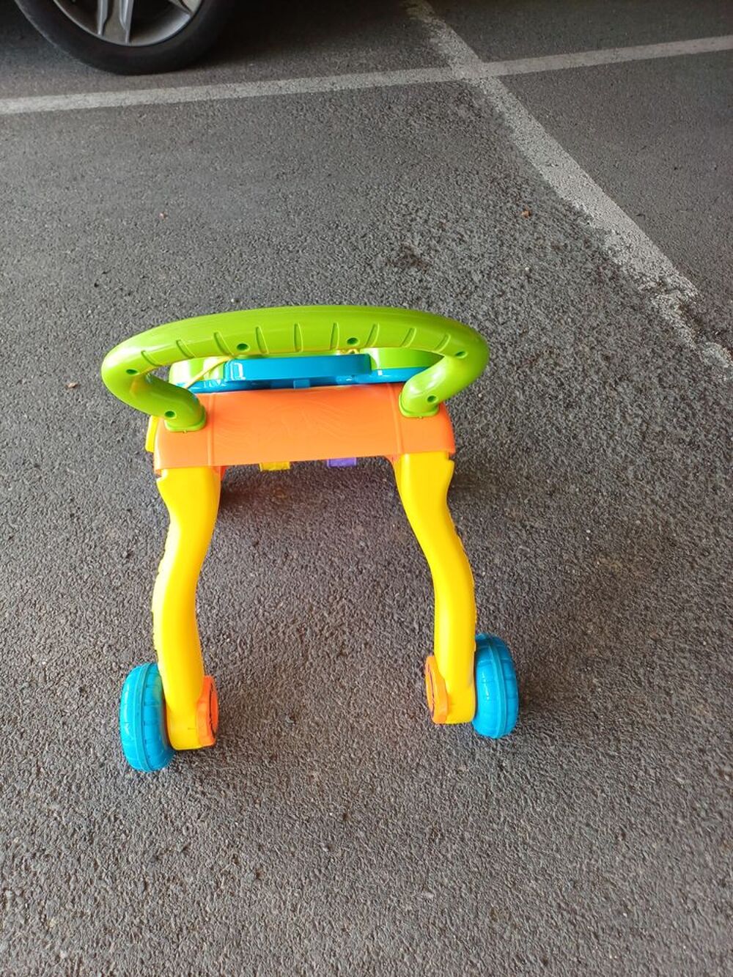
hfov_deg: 54.9
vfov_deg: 69.4
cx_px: 366
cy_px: 488
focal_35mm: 25
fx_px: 706
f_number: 1.8
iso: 80
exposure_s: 1/50
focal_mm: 4.65
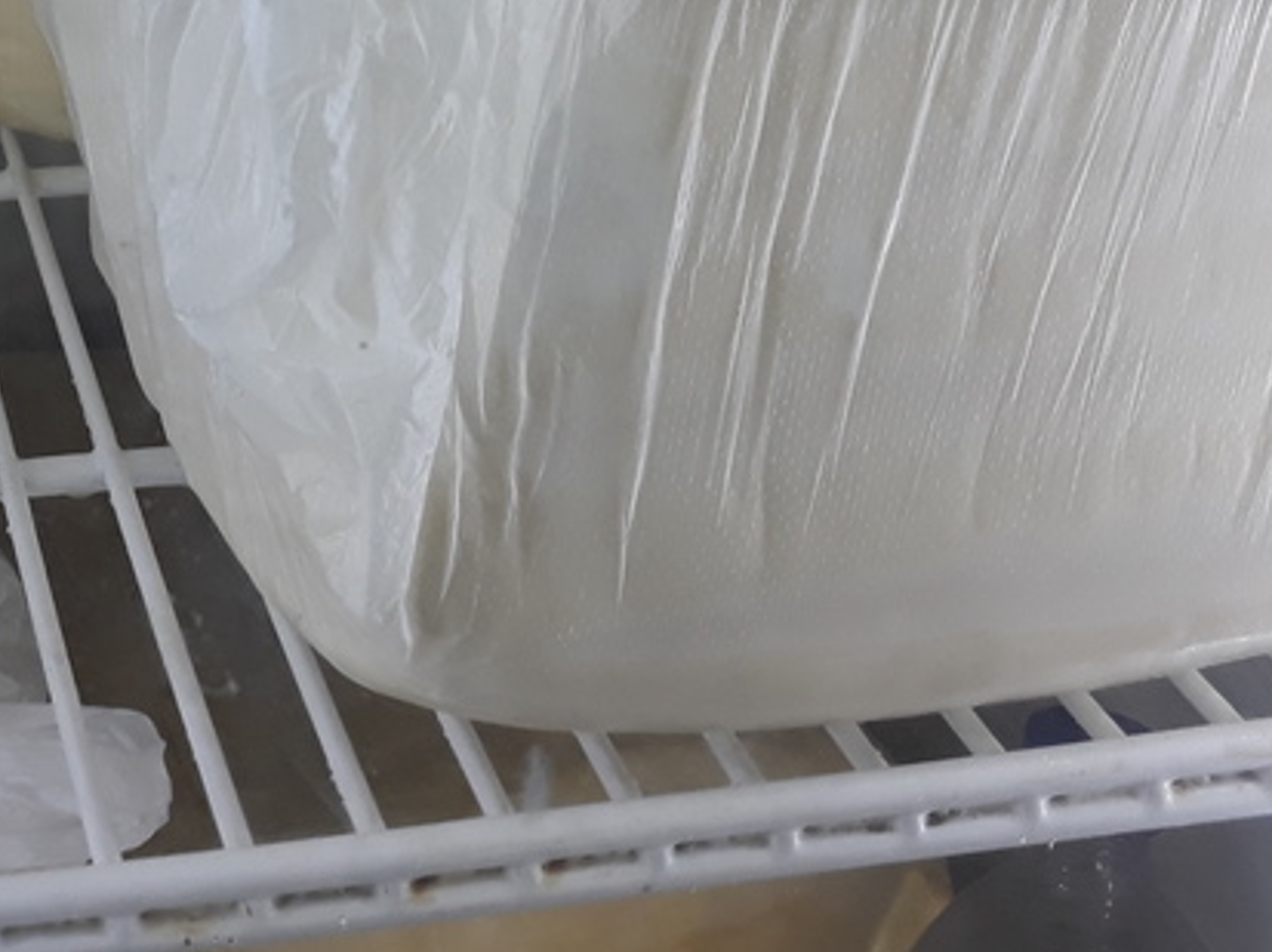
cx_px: 105
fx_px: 2460
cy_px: -142
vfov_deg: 20.7
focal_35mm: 67
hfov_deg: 27.8
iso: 64
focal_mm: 3.6
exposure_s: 1/30
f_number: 1.9
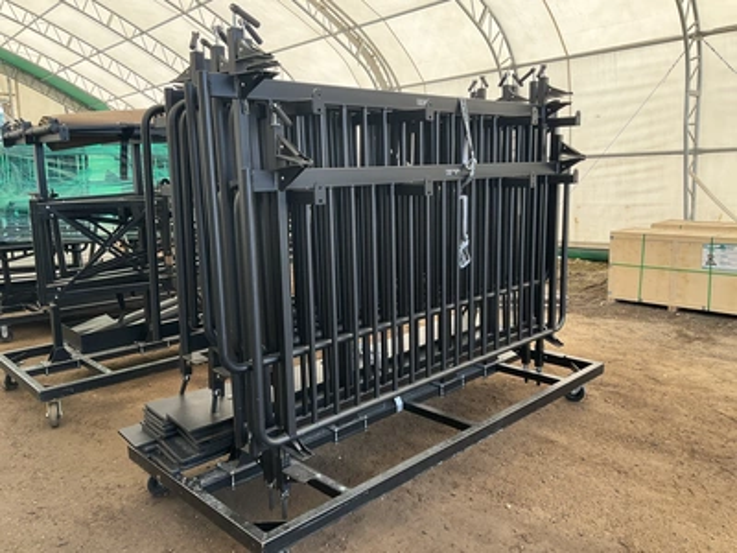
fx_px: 617
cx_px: 368
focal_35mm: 29
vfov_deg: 48.2
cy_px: 276
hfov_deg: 61.7
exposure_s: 1/132
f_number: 1.8
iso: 32
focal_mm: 3
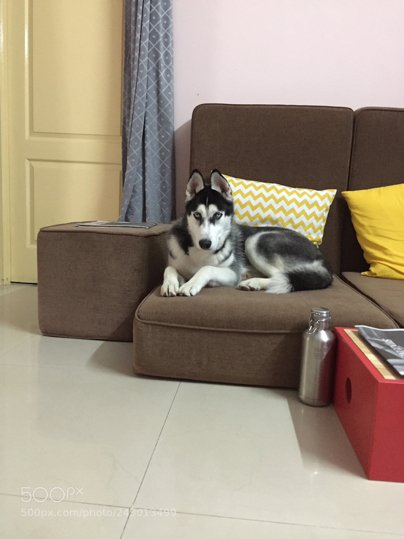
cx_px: 202
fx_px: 451
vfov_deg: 61.7
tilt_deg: -7.6
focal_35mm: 29
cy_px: 270
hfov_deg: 48.2
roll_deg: -2.5
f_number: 2.2
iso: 800
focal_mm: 4.15
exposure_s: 1/17
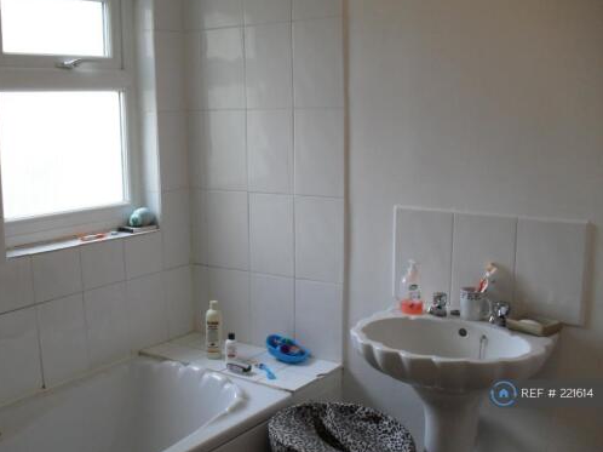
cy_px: 245
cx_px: 251
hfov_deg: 45.6
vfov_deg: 35.1
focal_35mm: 41
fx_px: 714
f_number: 3.2
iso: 200
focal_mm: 6.3
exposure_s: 1/30
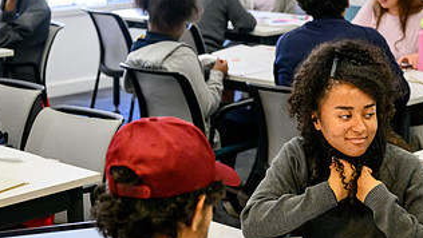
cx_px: 336
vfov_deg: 12.4
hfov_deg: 21.7
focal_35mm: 97
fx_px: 1088
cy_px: 53
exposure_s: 1/640
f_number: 4
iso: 7200
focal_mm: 50
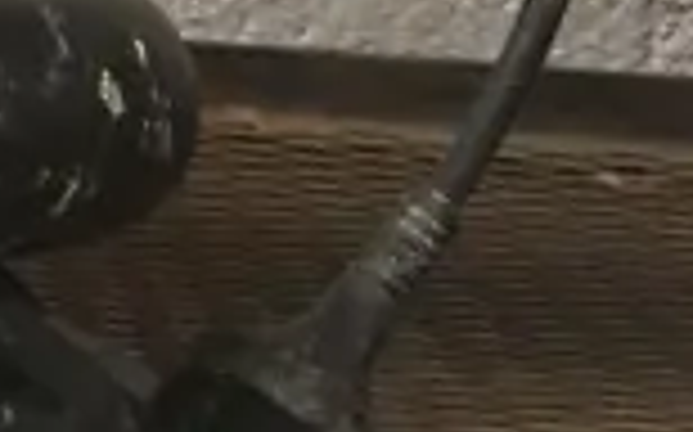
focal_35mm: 205
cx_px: -1512
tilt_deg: +9.2
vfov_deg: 5.8
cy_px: -986
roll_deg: -2.8
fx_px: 3869
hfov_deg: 8.3
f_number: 2.2
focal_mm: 4.15
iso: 80
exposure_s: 1/17
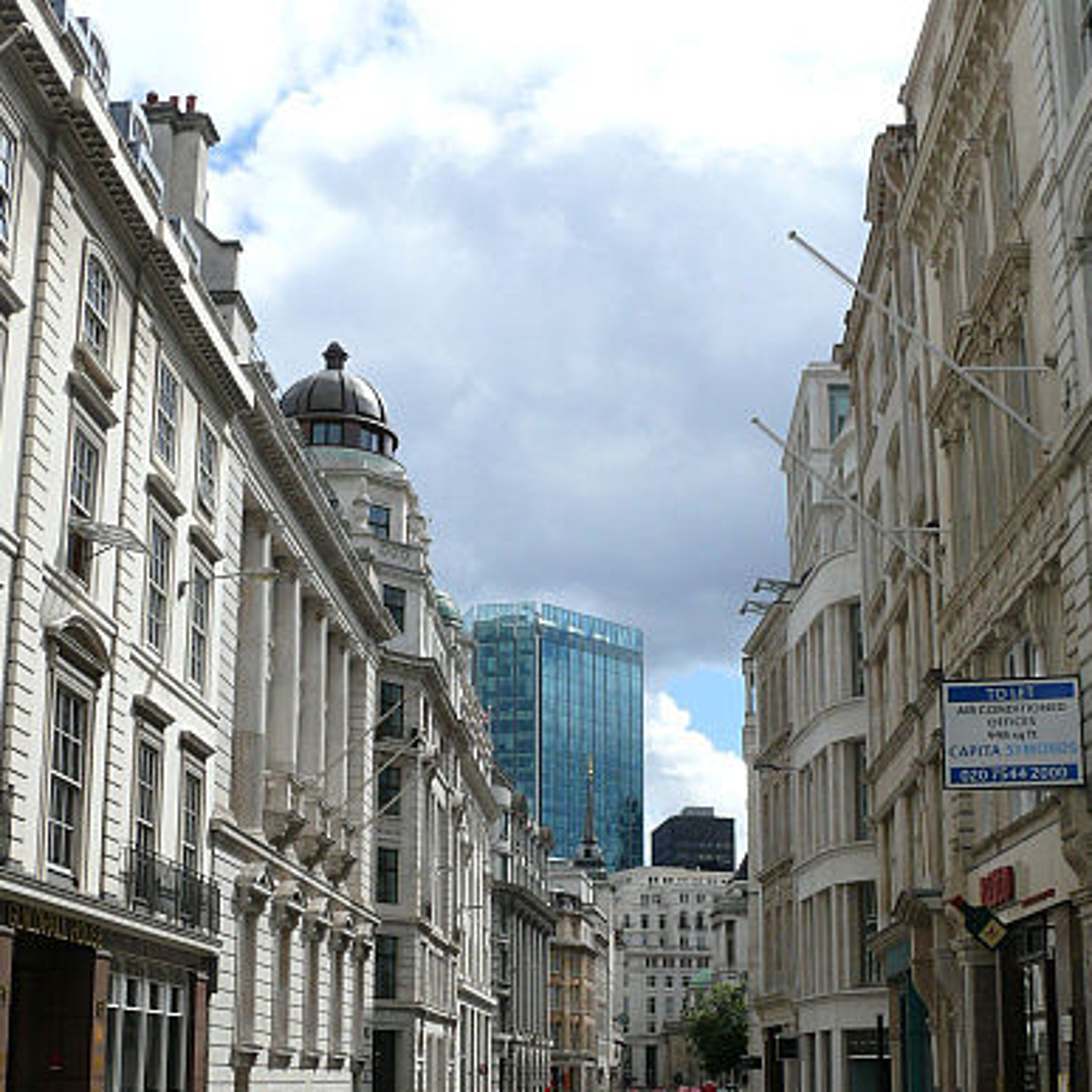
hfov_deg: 35.4
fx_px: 1713
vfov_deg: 35.1
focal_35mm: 48
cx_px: 567
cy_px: 711
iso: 100
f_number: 7.1
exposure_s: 1/400
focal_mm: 7.4
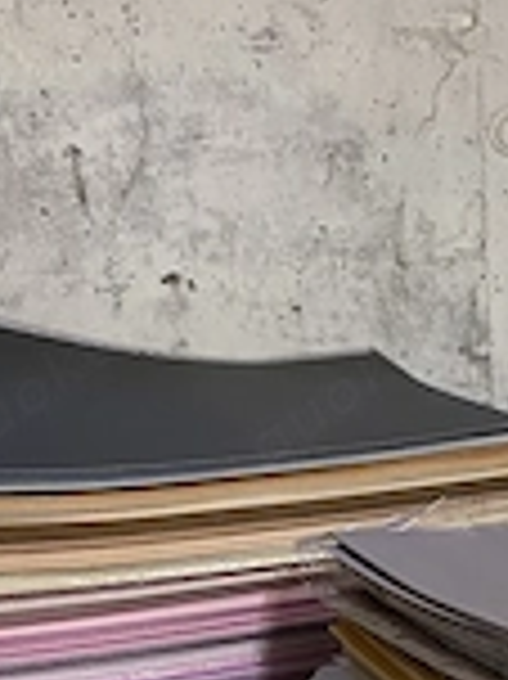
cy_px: 779
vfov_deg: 25.7
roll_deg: +1.4
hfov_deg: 20.4
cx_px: 544
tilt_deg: -22.0
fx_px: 1352
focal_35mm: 69
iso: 500
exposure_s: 1/33
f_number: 1.8
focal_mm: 4.25
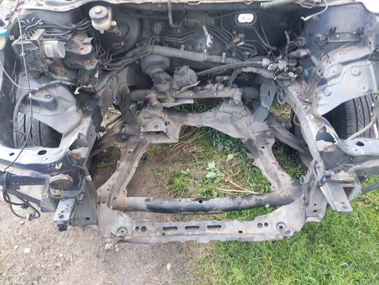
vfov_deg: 56.8
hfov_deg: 71.6
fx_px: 263
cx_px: 190
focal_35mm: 24
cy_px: 142
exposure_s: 1/101
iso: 40
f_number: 1.8
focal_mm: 5.23
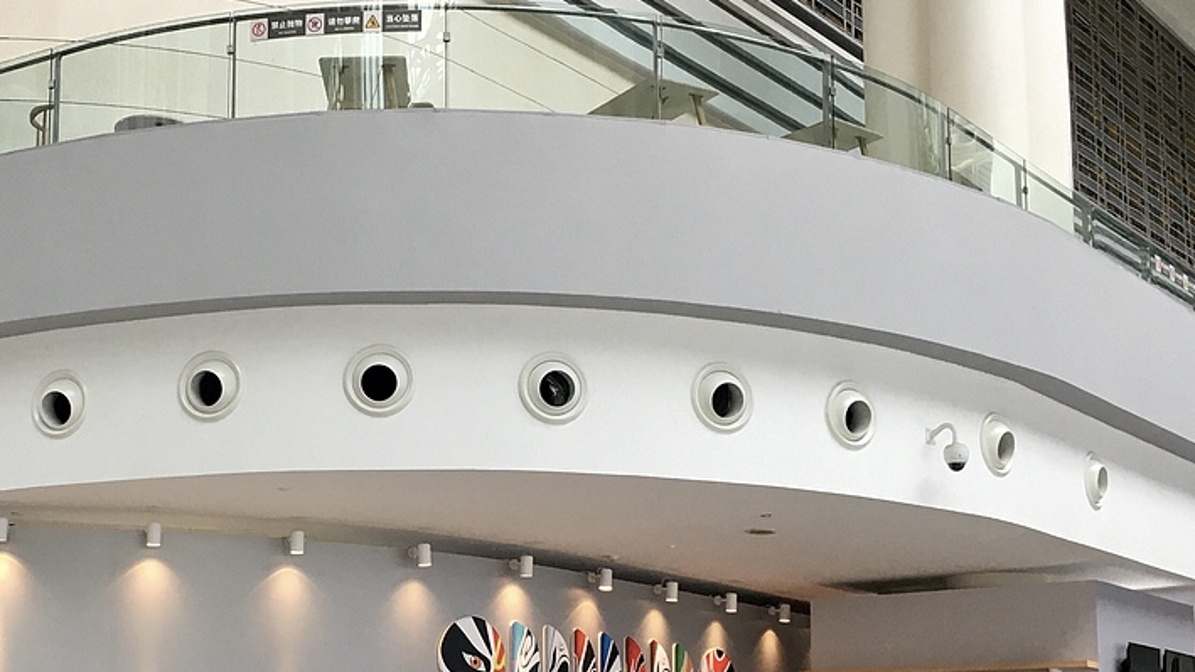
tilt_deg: +7.9
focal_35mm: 57
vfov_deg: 20.8
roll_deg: -0.9
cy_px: 549
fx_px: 1806
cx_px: 372
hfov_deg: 36.1
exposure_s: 1/33
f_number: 2.2
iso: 32
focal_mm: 4.15
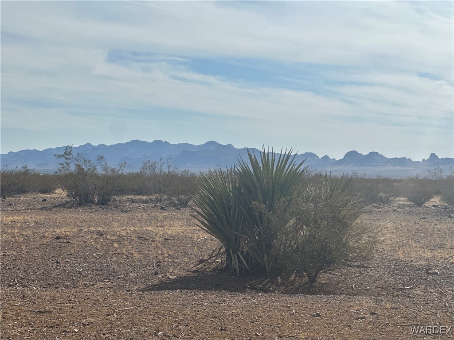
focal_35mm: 77
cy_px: 170
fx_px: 1010
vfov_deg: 19.1
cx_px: 227
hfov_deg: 25.3
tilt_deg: +1.3
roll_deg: -1.8
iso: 32
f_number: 2.8
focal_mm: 9
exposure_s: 1/2053
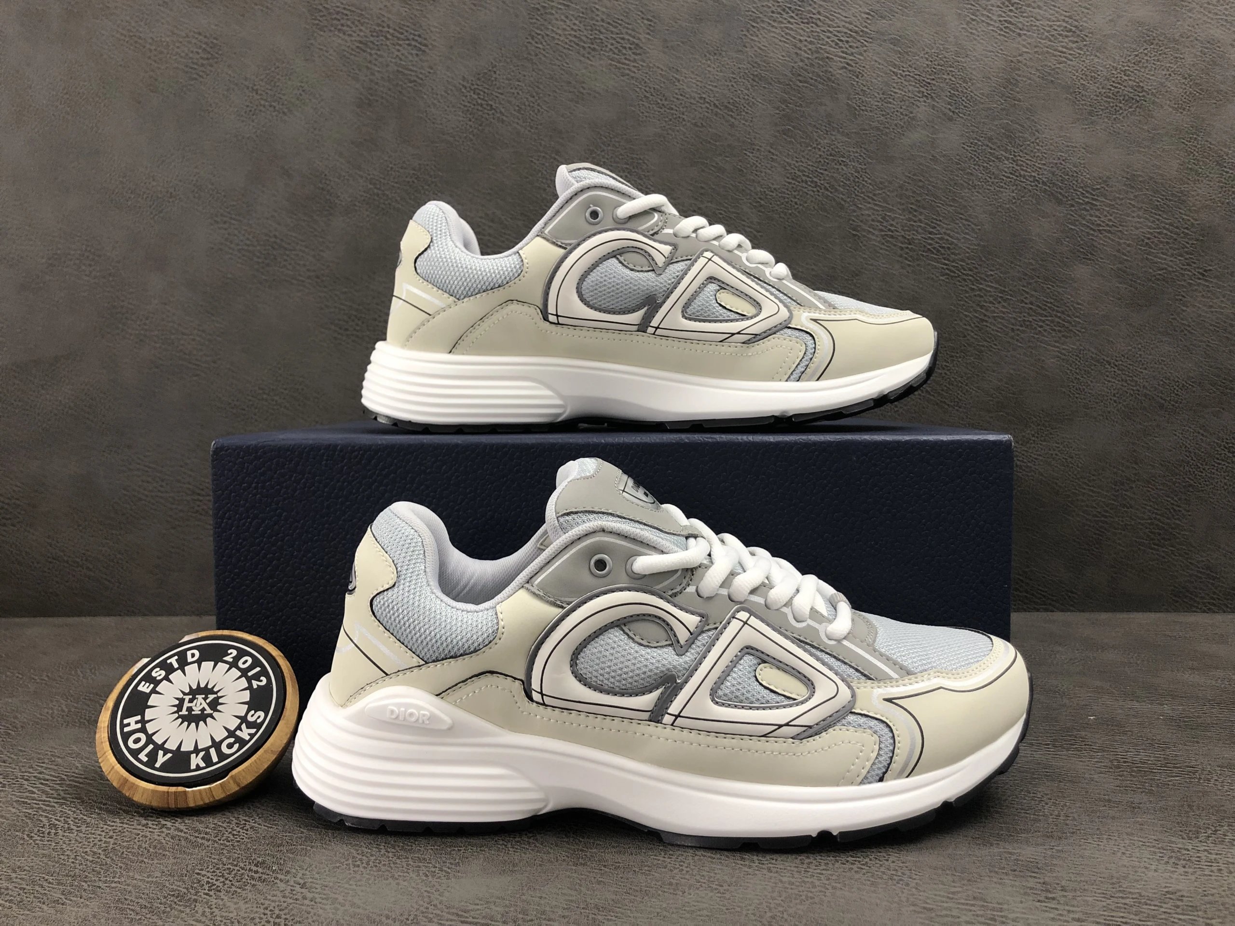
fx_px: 999
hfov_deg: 63.4
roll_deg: +0.5
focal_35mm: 28
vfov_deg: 49.7
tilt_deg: -4.3
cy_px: 463
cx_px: 618
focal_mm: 4
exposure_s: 1/33
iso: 32
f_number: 1.8
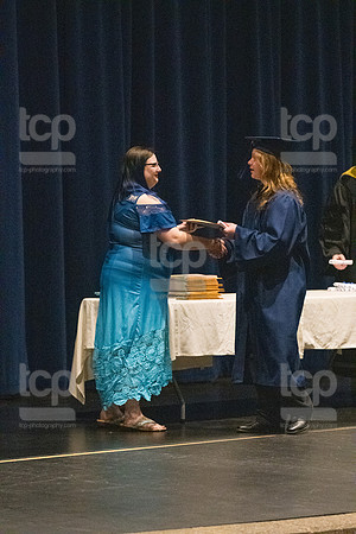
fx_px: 2447
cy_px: 267
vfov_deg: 12.5
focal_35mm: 165
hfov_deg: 8.3
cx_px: 178
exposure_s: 1/400
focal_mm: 110
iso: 10000
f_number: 3.2
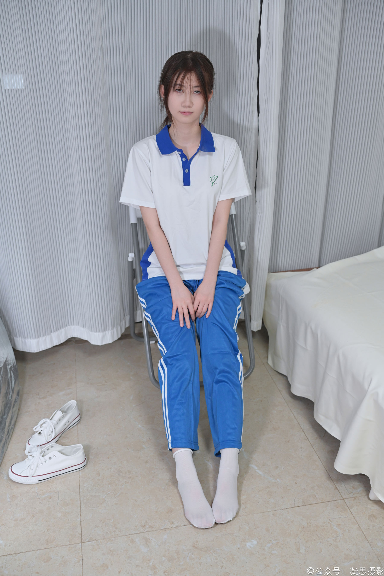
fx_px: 560
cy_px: 288
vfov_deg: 54.4
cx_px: 192
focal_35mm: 35
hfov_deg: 37.9
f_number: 3.5
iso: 1600
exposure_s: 1/100
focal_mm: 35
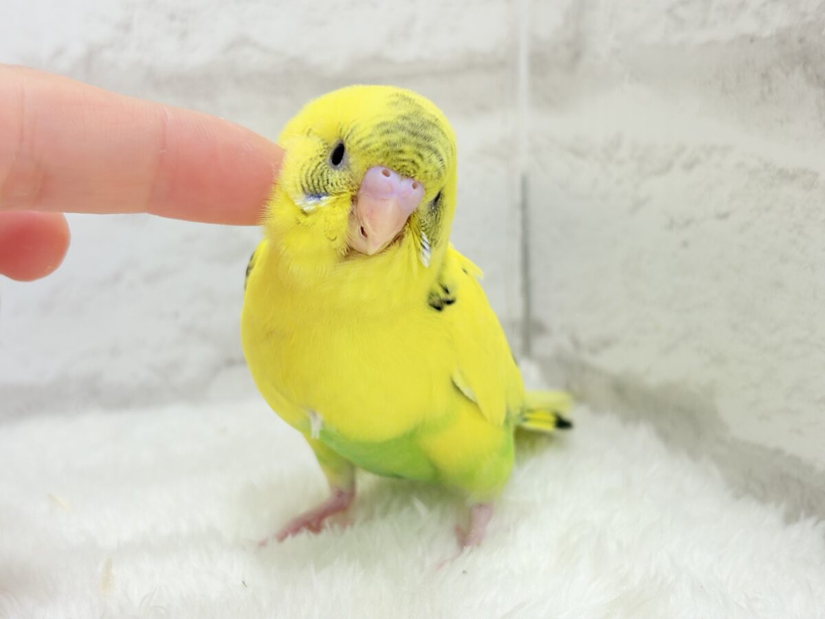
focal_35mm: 52
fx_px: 1239
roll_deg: +3.0
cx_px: 412
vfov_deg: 28.0
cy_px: 310
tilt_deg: -11.3
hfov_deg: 36.8
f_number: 1.6
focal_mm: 5.96
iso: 40
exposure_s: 1/50
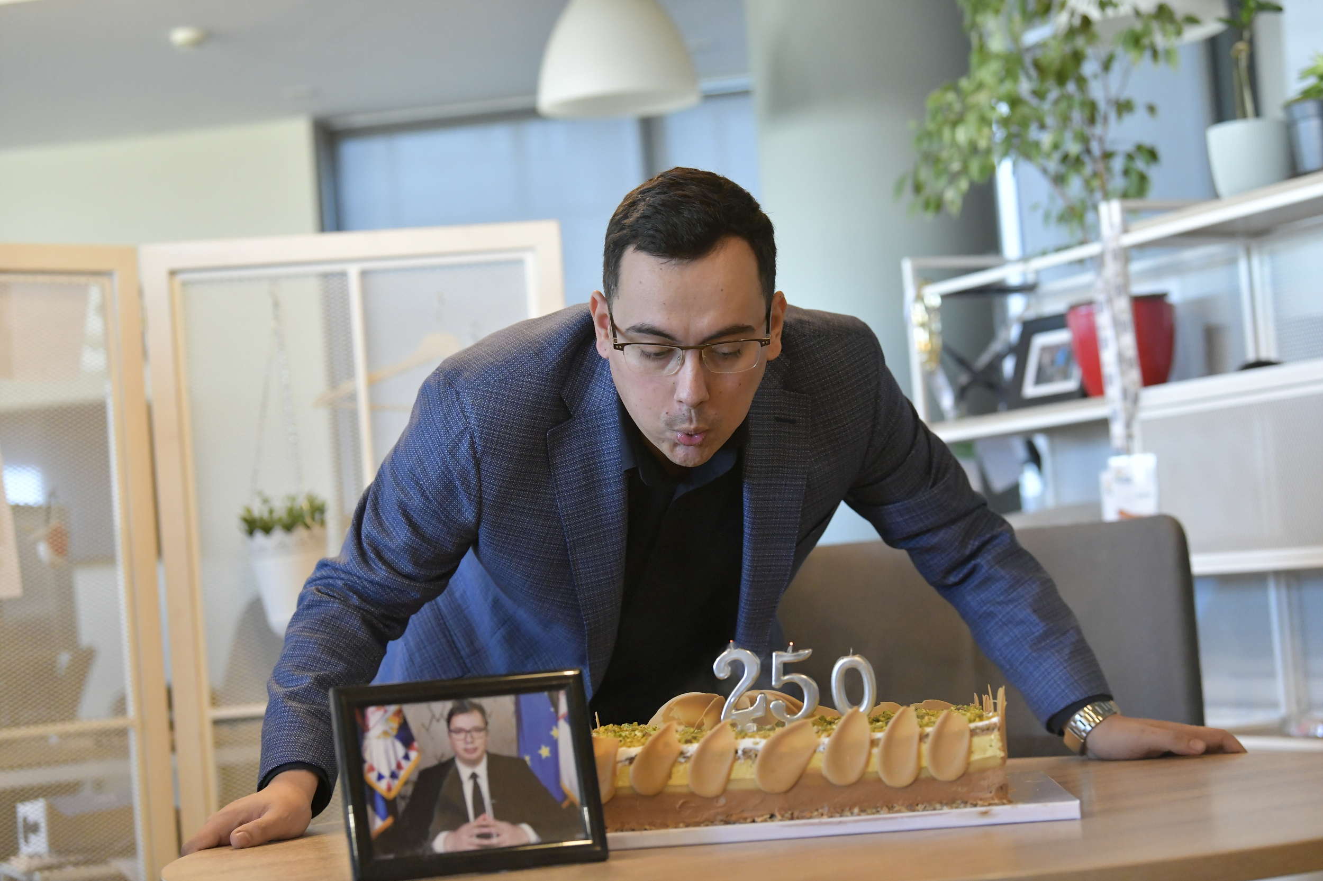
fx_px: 2572
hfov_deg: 28.8
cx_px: 662
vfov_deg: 19.5
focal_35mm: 70
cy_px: 440
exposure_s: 1/320
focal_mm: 70
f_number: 4
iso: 5000
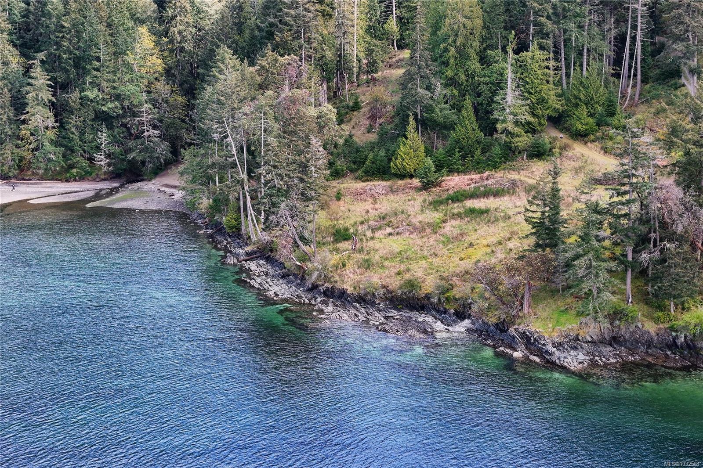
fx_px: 586
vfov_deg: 43.6
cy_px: 234
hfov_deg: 61.9
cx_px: 352
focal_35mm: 30
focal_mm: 20
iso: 100
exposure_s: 1/3200
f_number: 1.8
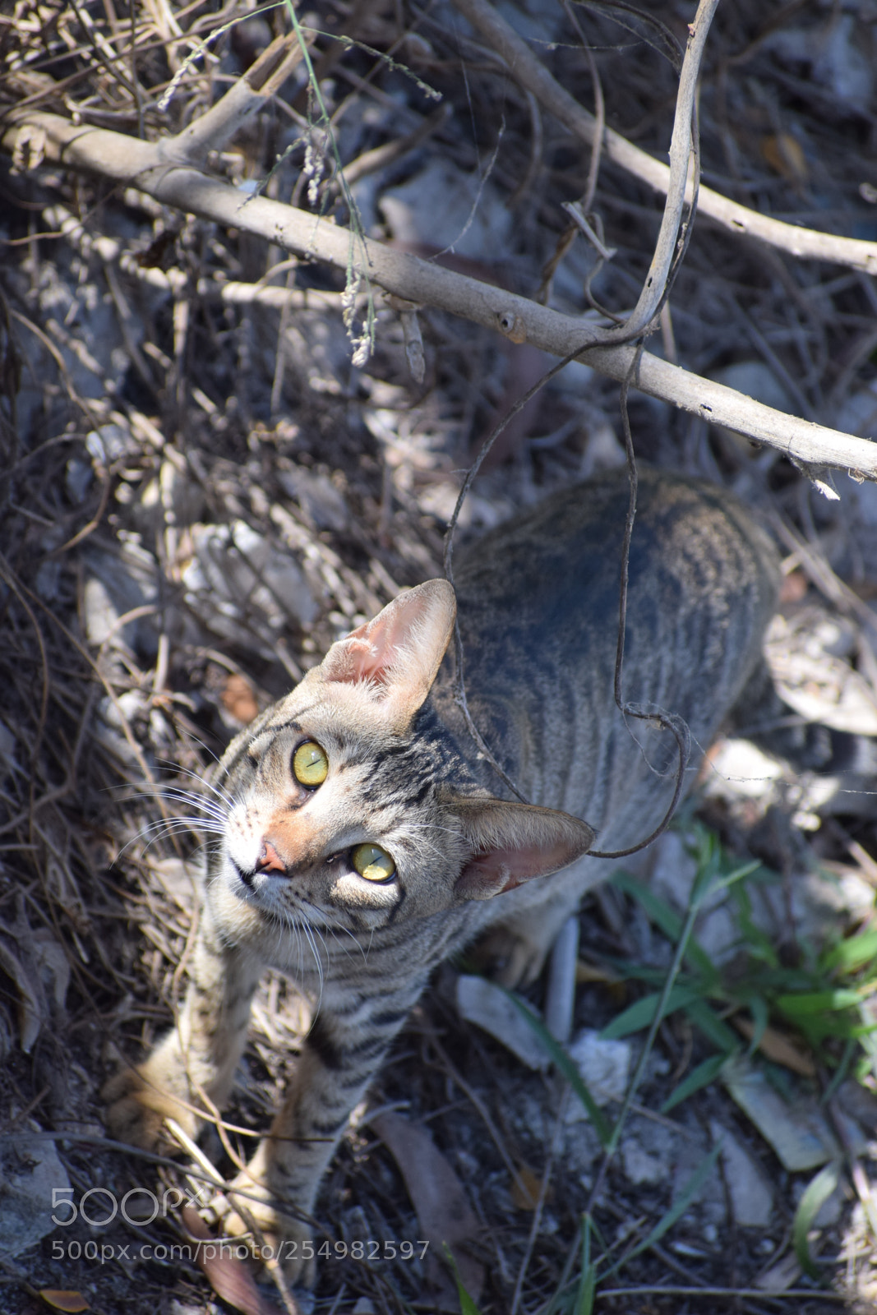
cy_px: 658
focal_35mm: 450
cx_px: 438
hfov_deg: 3.1
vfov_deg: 4.6
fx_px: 16439
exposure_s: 1/500
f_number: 6.3
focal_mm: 300
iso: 360
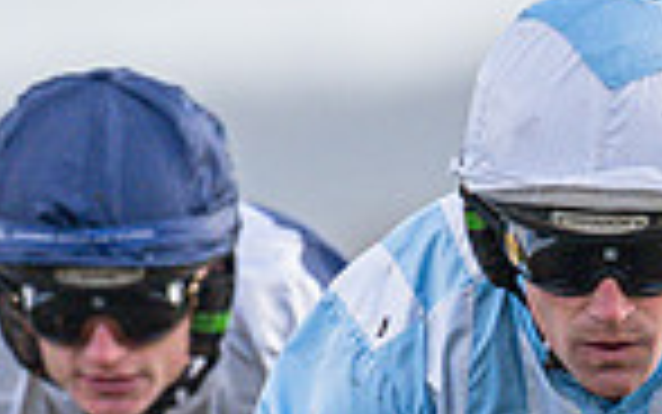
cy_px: 361
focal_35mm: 2942
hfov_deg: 0.7
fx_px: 53099
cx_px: 70
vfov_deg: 0.4
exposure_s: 1/2000
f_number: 5
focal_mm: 400
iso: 800
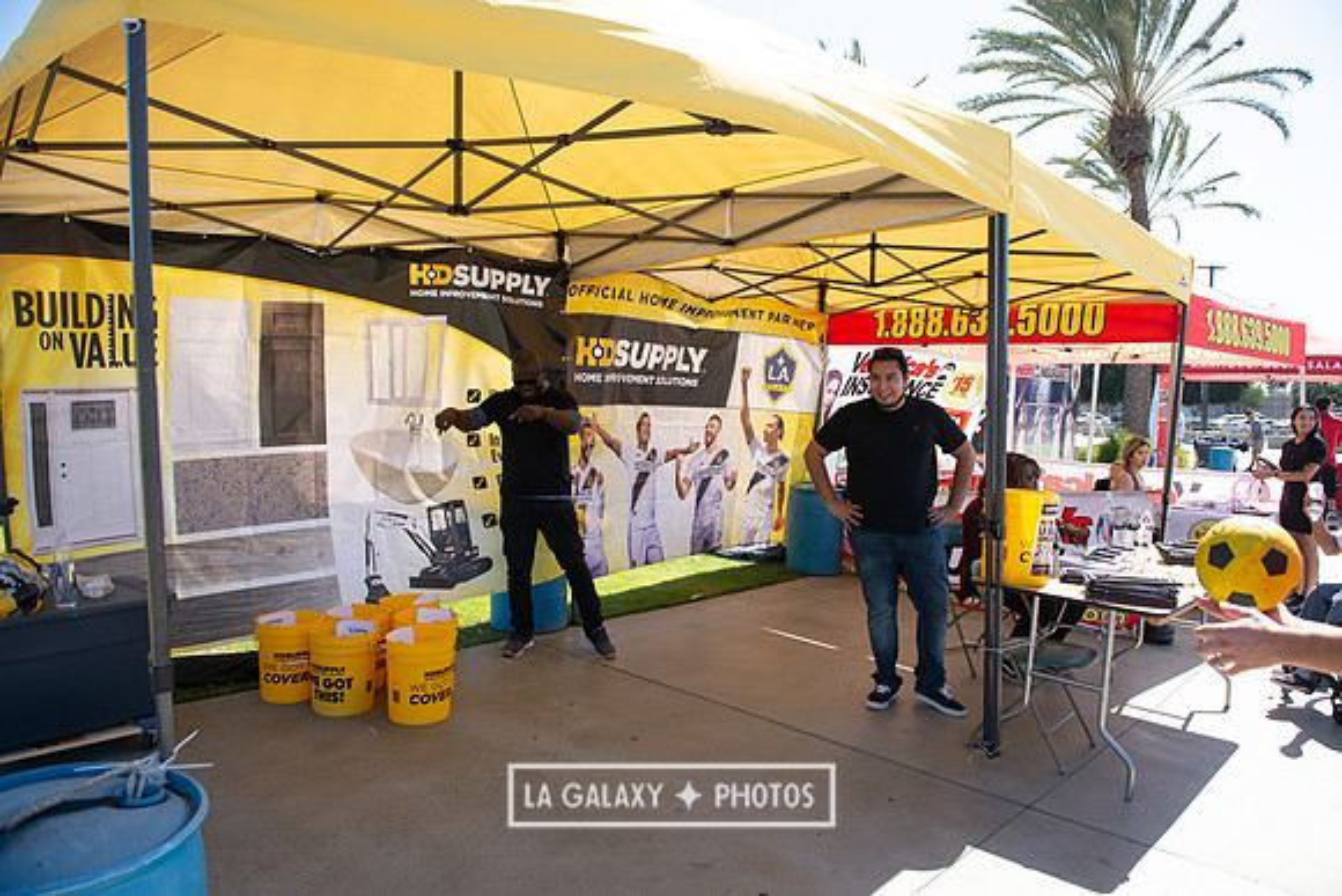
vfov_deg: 53.2
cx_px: 671
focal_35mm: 24
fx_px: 895
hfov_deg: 73.7
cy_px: 448
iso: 250
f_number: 4
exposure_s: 1/1600
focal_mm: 24
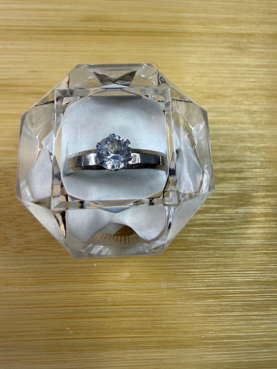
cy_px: 184
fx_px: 256
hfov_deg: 56.8
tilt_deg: -74.9
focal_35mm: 24
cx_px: 138
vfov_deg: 71.6
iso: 160
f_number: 2.2
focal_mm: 2.22
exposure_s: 1/142
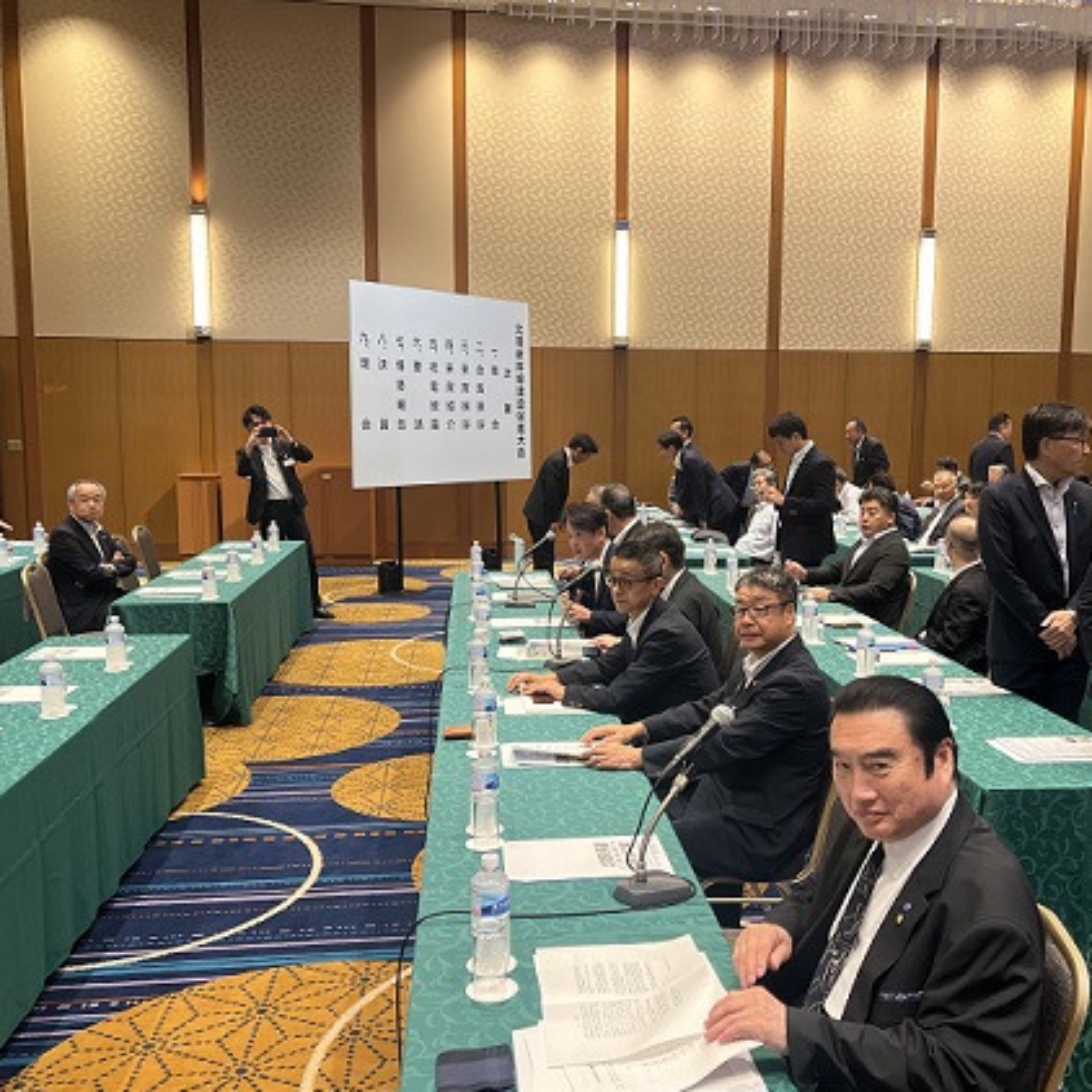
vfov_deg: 49.7
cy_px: 543
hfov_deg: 49.6
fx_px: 1178
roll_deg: +0.8
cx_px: 611
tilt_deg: -7.2
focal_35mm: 33
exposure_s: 1/100
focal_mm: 5.7
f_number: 1.5
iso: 100
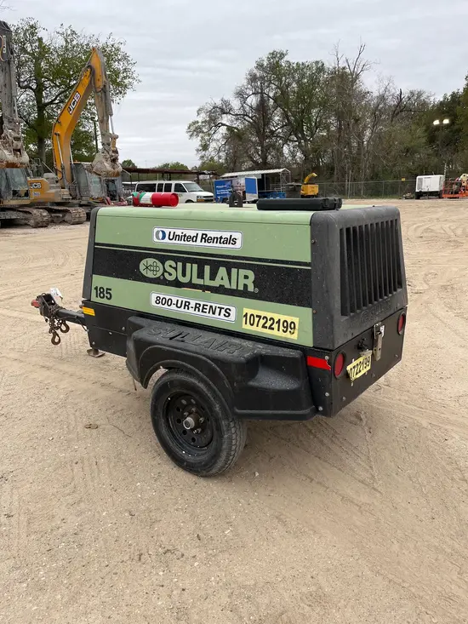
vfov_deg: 67.3
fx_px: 469
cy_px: 312
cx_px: 234
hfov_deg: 53.1
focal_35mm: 26
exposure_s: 1/381
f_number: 1.6
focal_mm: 5.1
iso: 50
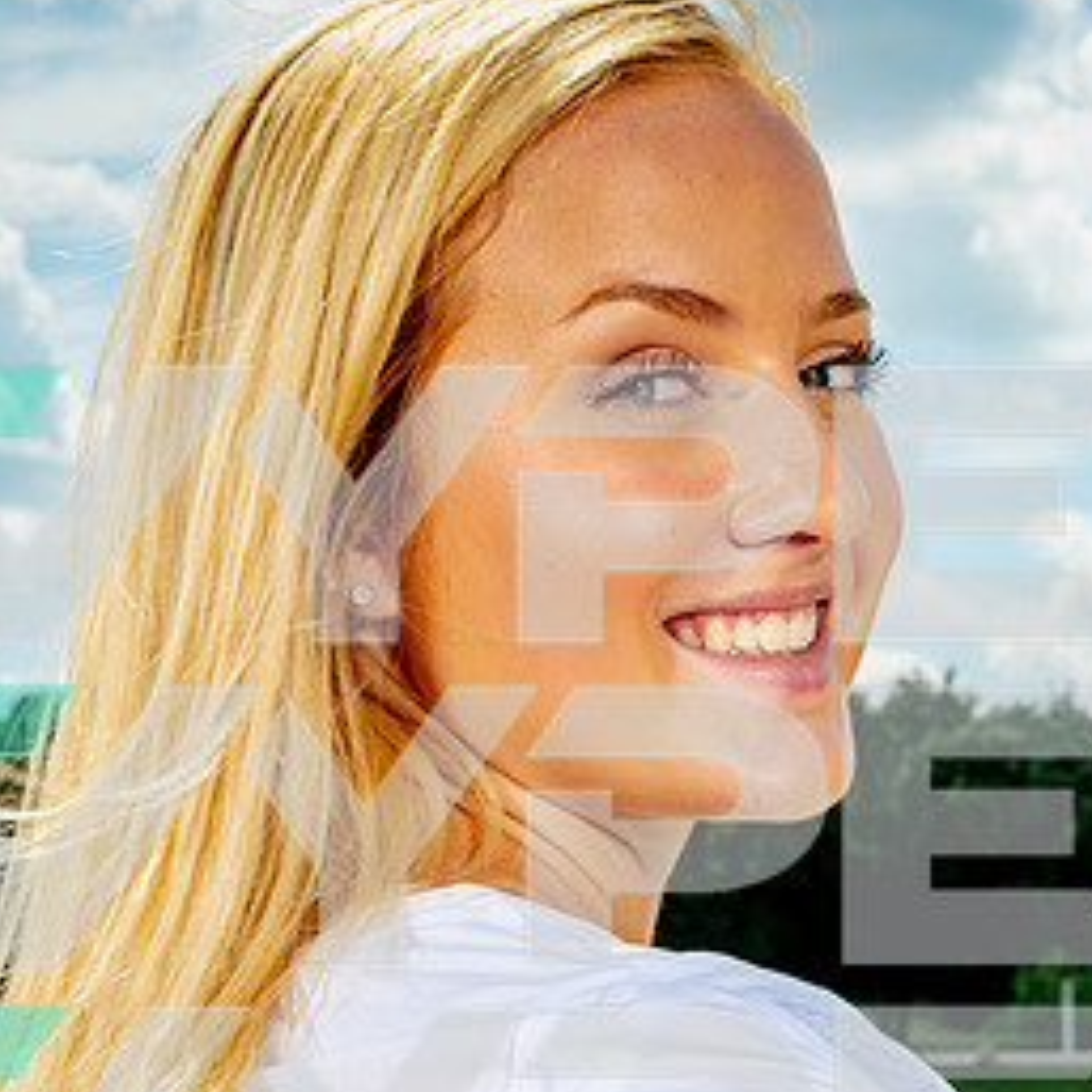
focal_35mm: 112
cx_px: 678
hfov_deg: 15.5
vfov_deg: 15.5
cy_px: 857
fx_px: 3997
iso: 100
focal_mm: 46
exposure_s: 1/125
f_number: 11
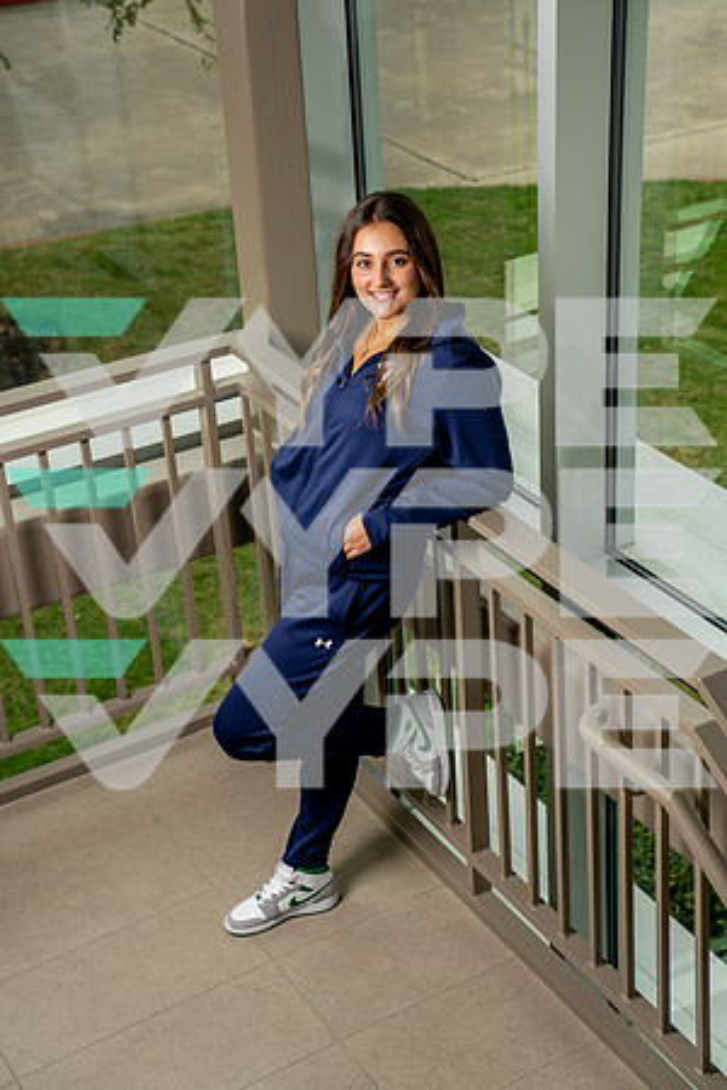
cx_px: 364
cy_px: 545
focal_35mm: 67
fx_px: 2029
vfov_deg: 30.1
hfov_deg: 20.3
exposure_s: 1/250
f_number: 5.6
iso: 100
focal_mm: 67
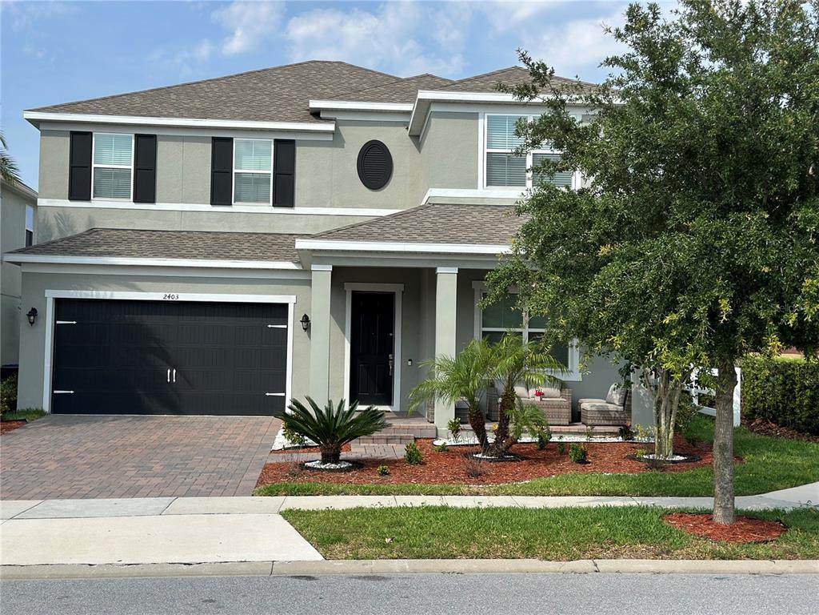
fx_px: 1136
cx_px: 410
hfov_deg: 39.7
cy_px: 308
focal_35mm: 48
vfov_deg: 30.3
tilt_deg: +2.3
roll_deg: -1.2
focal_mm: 6.86
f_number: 1.78
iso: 80
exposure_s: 1/4566
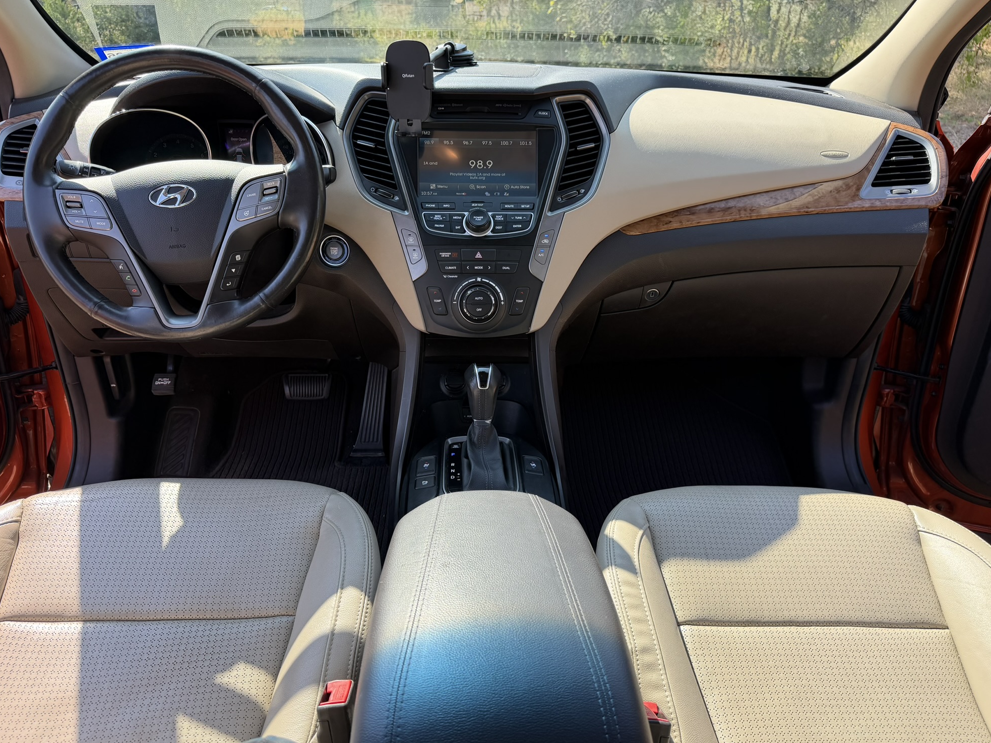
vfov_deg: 54.9
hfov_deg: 69.4
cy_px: 378
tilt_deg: -27.5
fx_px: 716
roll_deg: -0.6
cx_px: 486
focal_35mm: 25
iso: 100
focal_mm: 6.76
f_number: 1.78
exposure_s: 1/695
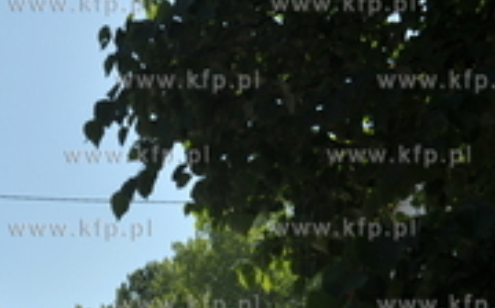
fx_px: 1037
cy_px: 341
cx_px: 22
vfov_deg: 16.4
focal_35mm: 77
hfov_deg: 25.7
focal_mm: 34
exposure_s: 1/800
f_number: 8
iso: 400
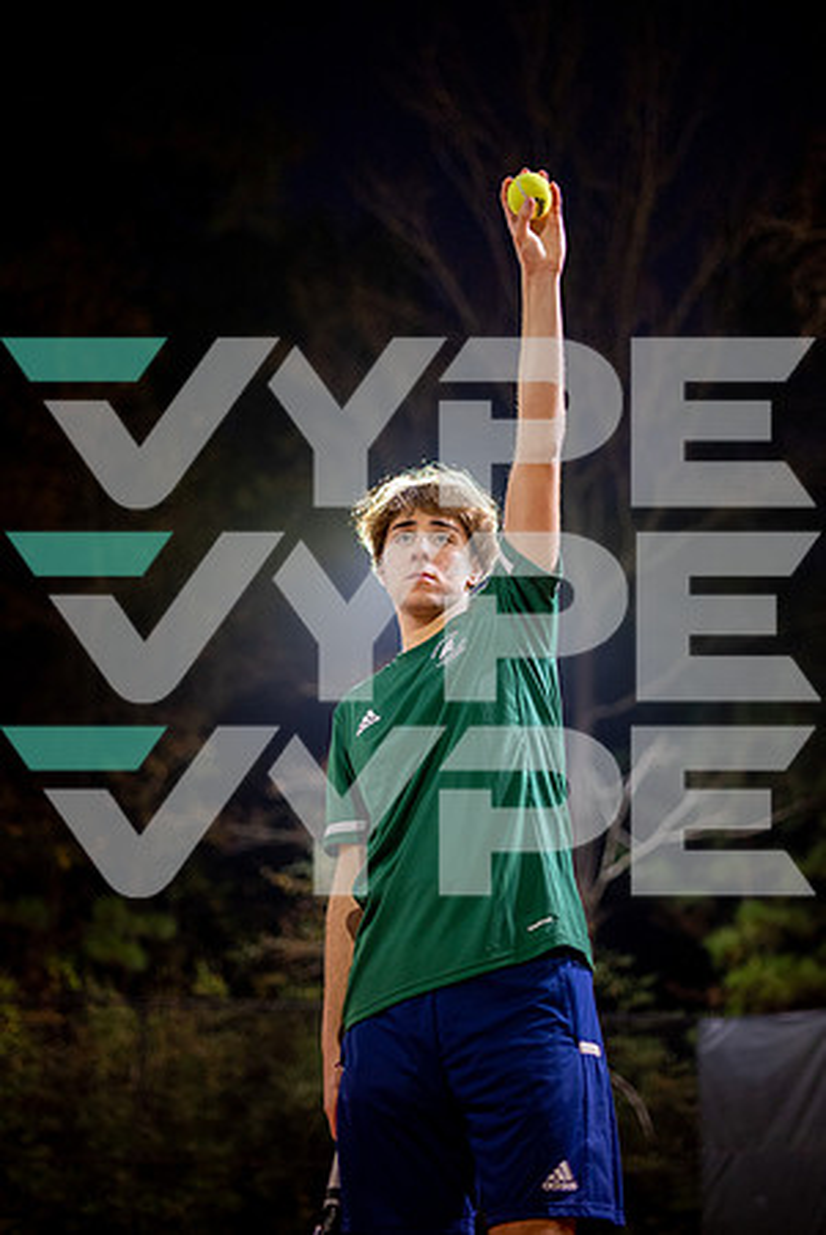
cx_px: 413
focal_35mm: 50
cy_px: 618
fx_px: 1717
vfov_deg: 39.6
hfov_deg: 27.1
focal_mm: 50
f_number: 1.8
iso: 800
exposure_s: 1/160
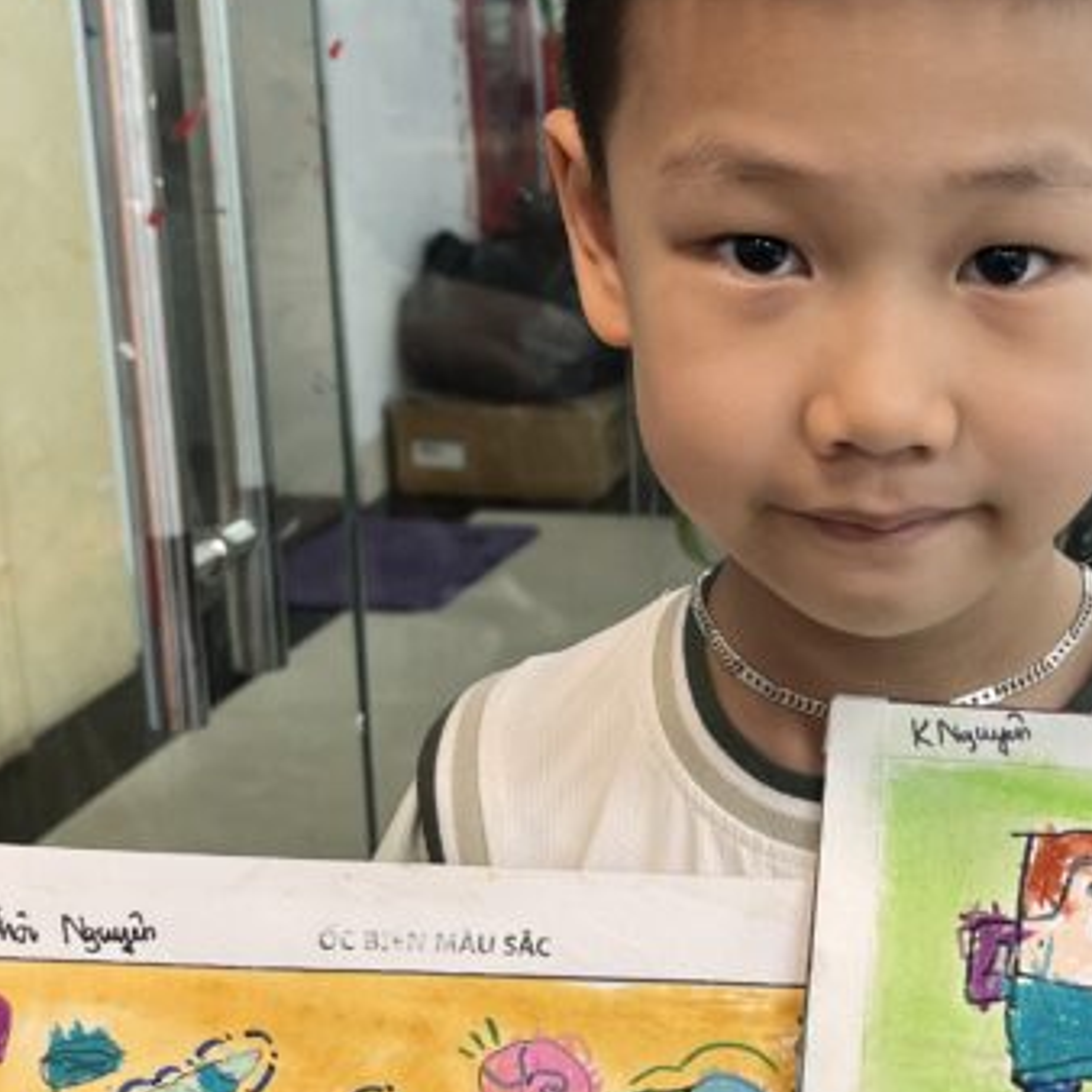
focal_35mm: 68
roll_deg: -0.4
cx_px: 963
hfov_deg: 24.7
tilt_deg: -17.0
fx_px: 2427
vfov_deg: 25.3
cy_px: 649
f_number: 1.6
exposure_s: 1/100
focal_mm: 5.1
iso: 64
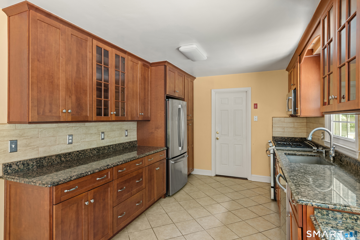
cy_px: 120
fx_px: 200
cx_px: 180
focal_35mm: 20
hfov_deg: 84.0
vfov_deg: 61.9
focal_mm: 20
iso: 250
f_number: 11
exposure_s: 1.6
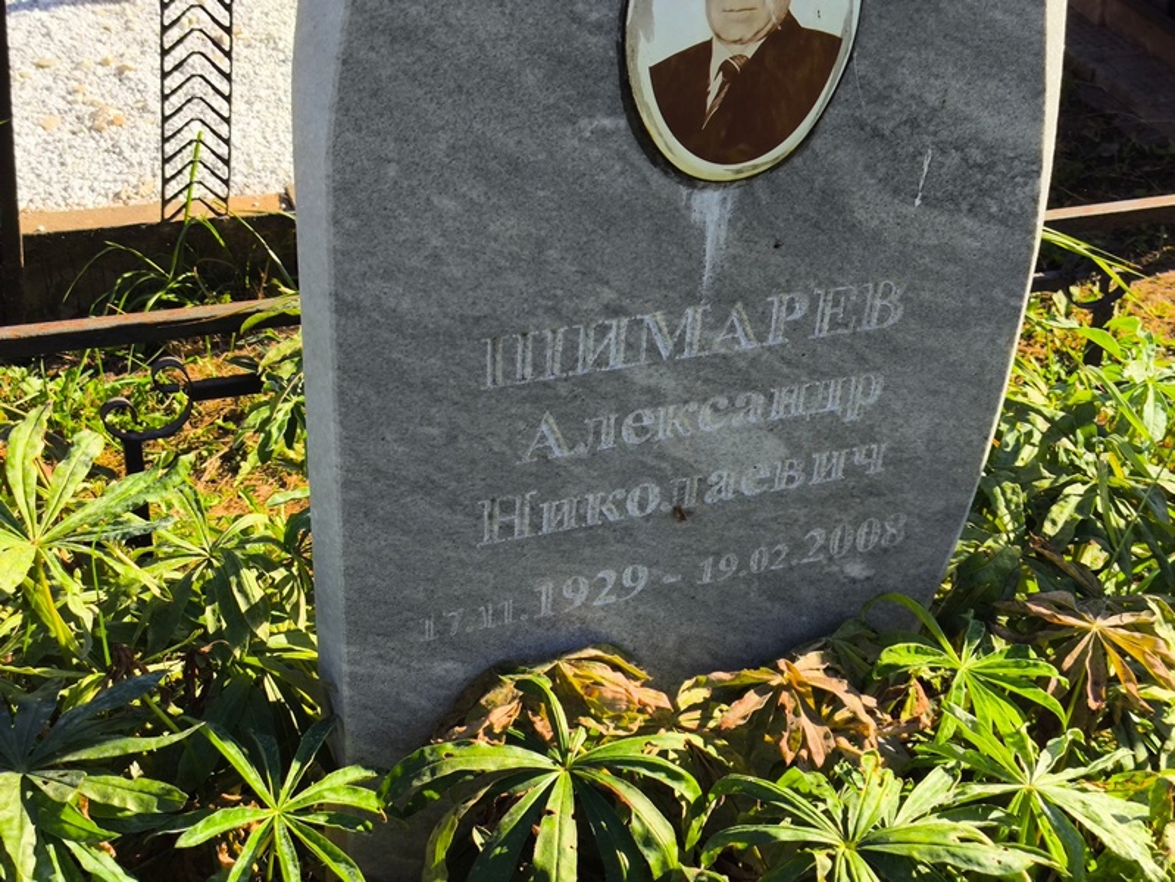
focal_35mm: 50
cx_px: 588
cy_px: 441
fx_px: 1698
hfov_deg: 38.2
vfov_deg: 29.1
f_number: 1.7
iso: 50
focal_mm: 4.71
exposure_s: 1/854
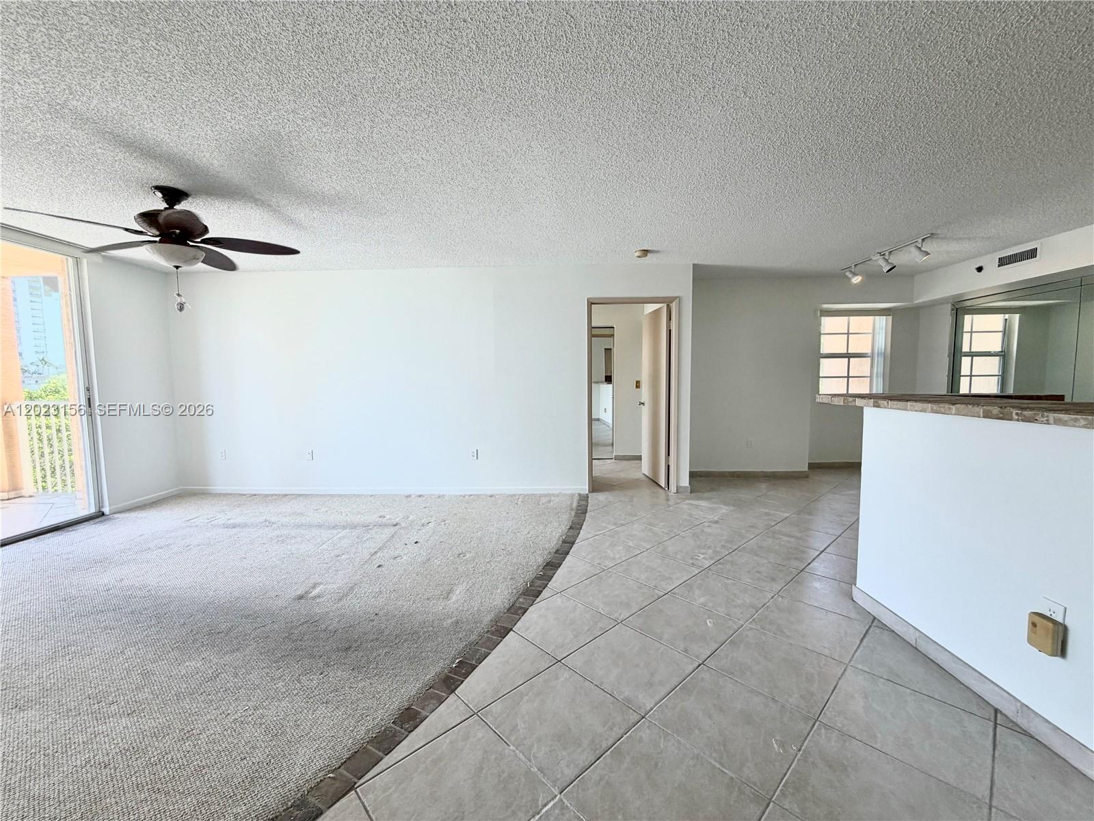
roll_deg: +1.6
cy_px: 410
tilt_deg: -4.3
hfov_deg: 102.1
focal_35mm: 14
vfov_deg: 85.7
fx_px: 442
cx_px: 547
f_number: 2.2
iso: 64
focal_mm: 2.22
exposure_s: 1/120
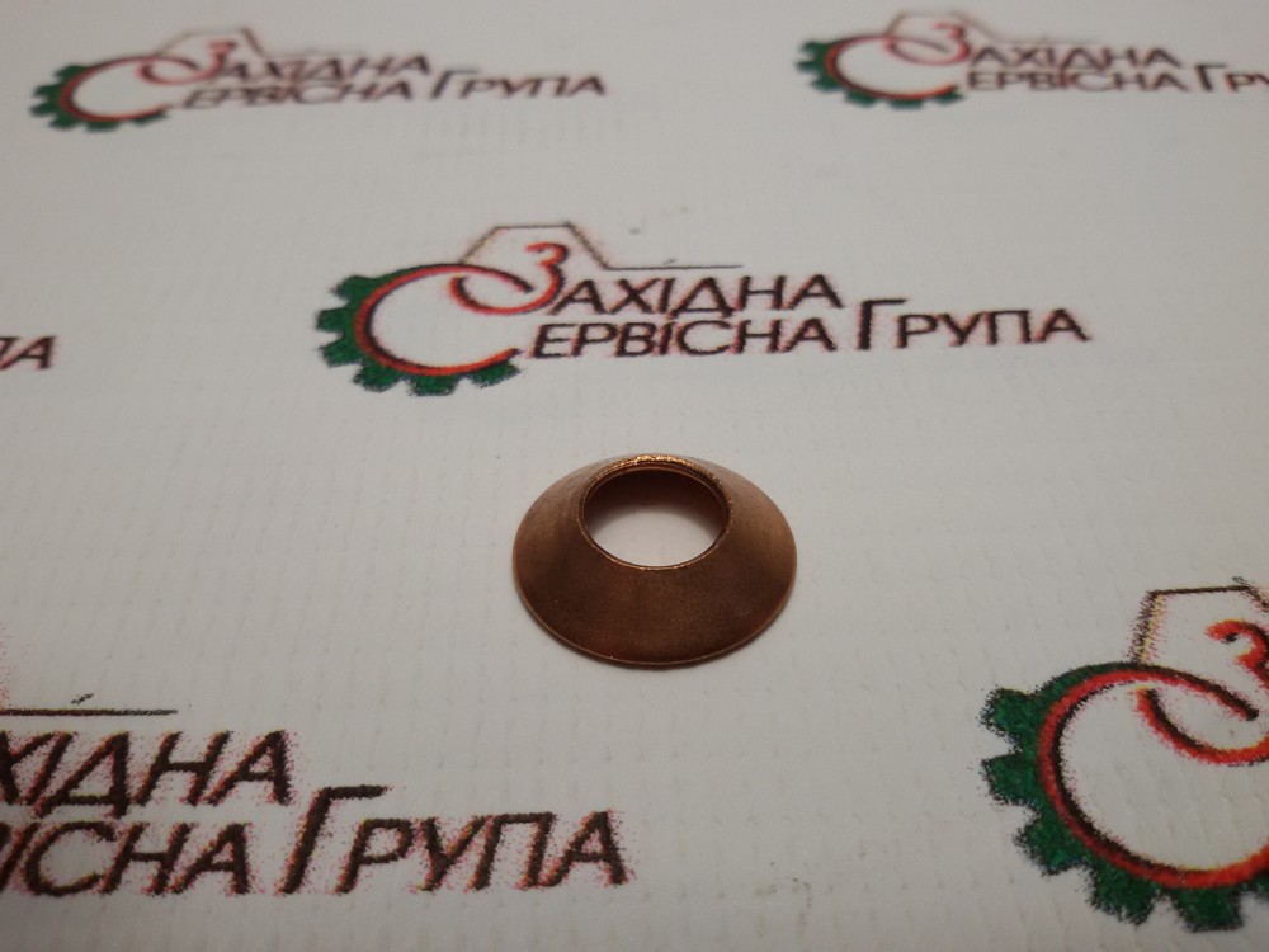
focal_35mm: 31
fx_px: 1136
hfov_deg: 58.4
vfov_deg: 45.4
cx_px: 634
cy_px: 476
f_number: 2.4
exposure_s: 1/100
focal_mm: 2.93
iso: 50
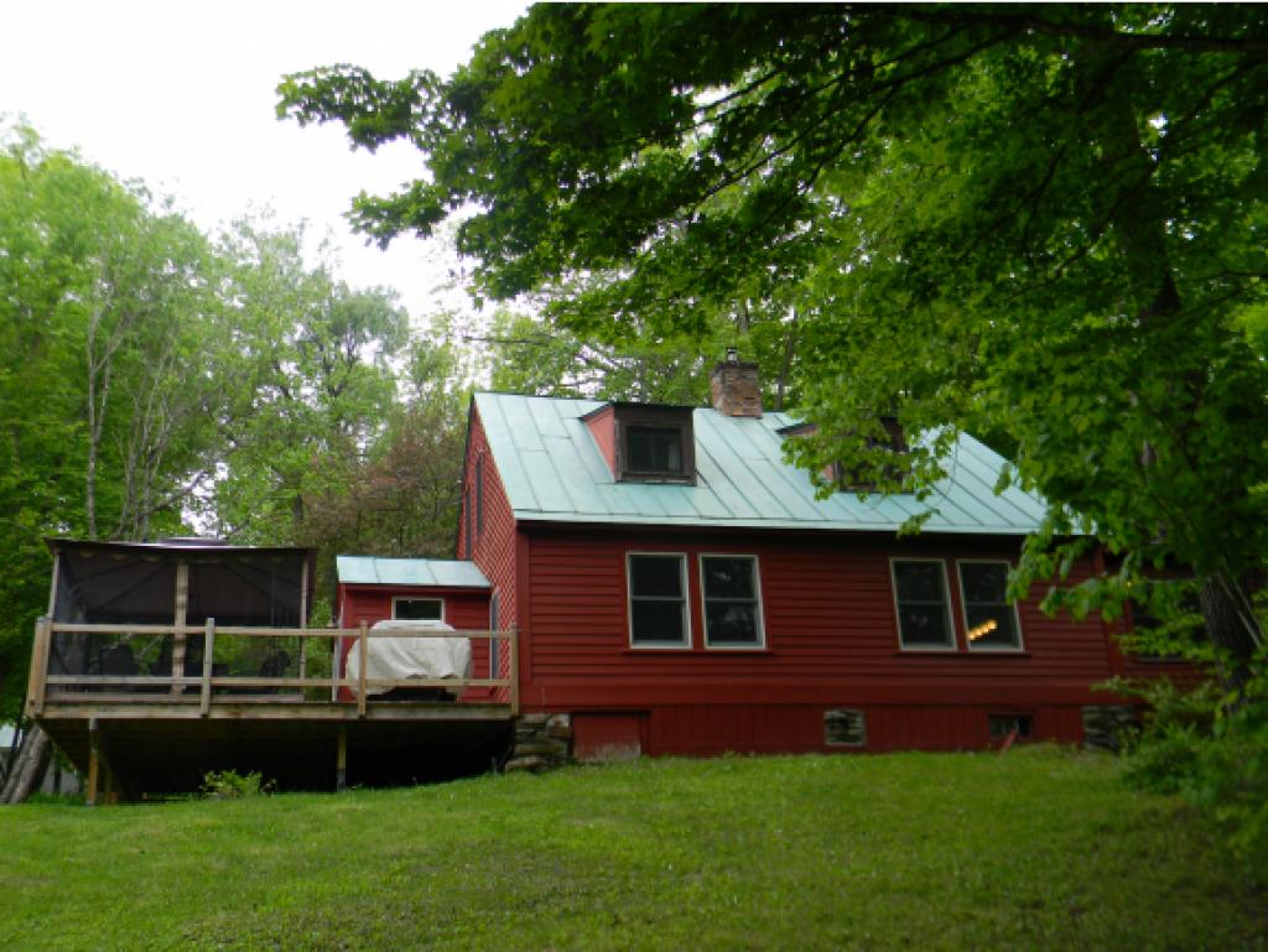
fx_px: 1319
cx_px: 634
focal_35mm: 36
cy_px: 476
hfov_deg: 51.3
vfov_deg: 39.7
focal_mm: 6.4
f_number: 3.7
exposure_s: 1/112
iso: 80
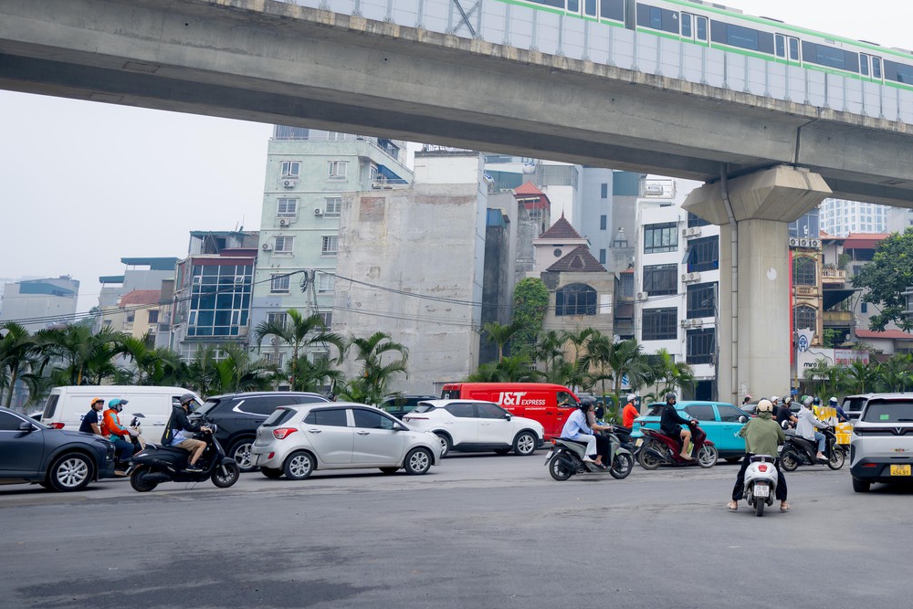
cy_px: 84
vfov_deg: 27.3
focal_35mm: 48
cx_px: 794
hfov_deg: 38.7
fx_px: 1217
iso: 100
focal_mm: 24
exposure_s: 1/800
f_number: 2.8
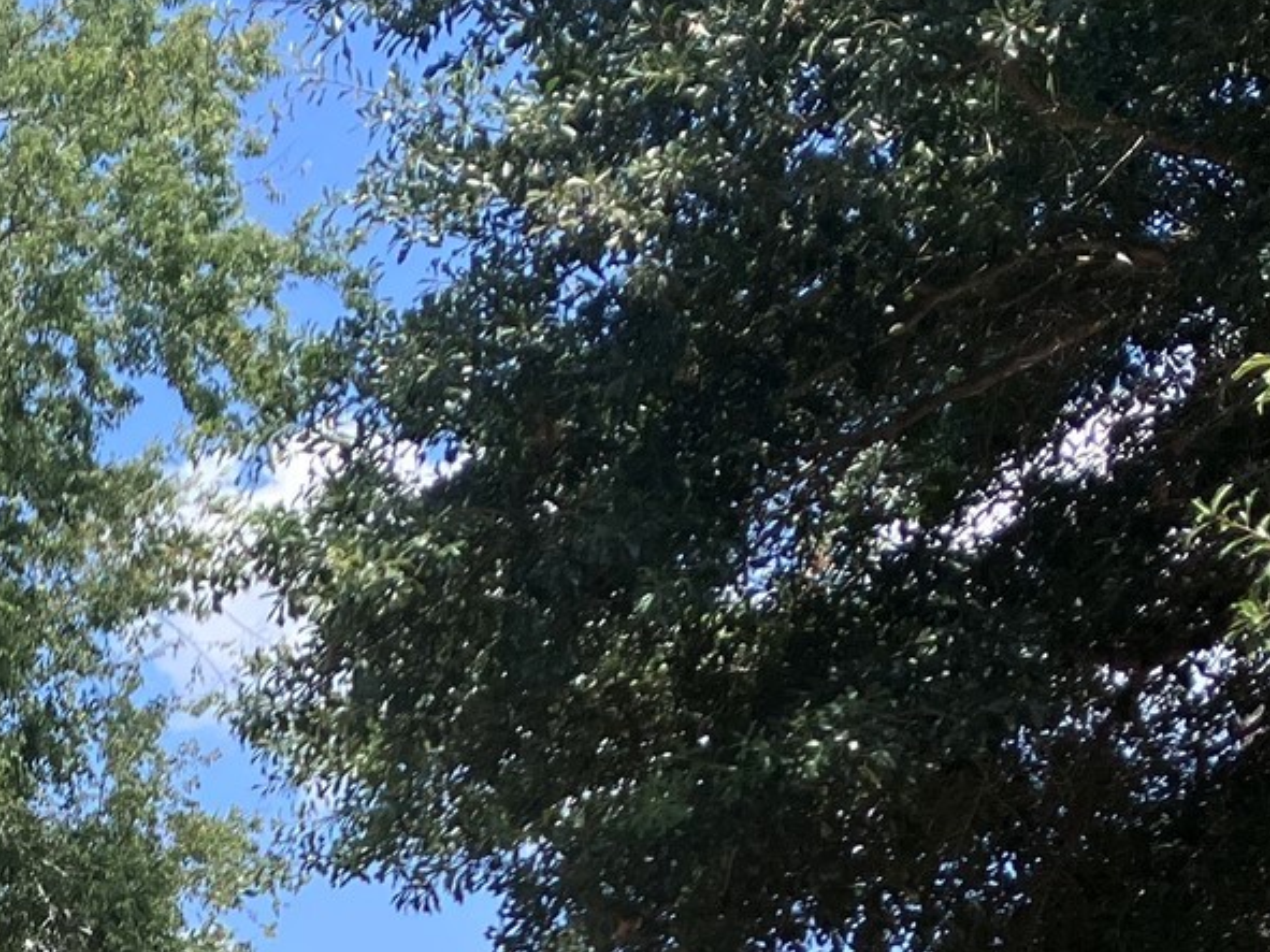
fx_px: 3558
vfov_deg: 14.1
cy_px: 1504
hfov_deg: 19.0
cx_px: -299
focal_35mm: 97
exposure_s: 1/1389
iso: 32
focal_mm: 3.99
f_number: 1.8
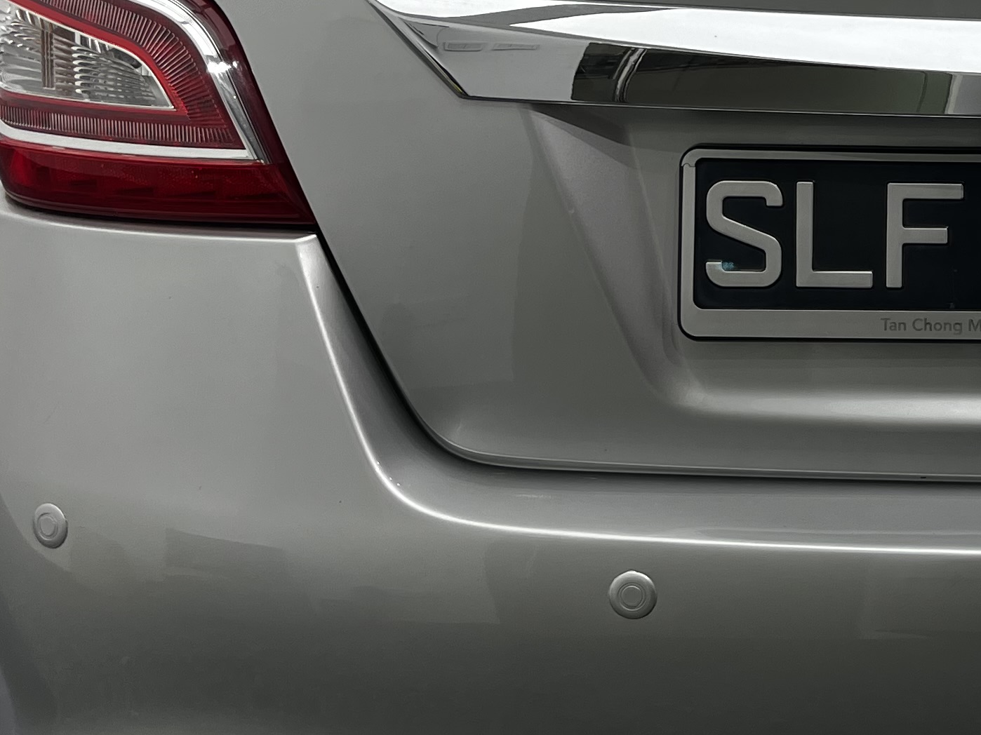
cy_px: 185
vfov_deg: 19.5
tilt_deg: -17.9
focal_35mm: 75
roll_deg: -0.3
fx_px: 2125
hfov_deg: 24.3
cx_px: 1078
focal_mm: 5.1
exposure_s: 1/374
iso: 50
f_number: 1.6
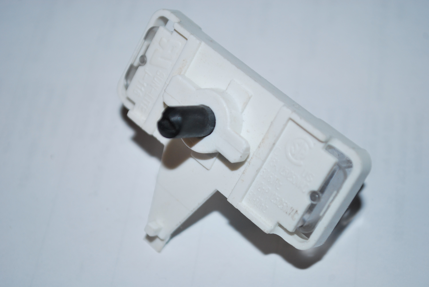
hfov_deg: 24.6
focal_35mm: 82
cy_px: 144
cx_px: 214
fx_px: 984
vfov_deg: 16.6
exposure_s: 1/60
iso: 200
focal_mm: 55
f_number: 5.6
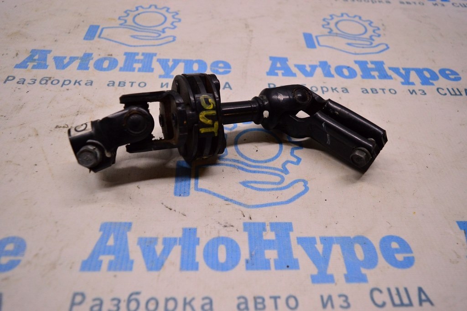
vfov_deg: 47.9
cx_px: 234
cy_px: 156
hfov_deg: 67.4
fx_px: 350
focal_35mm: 27
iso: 1600
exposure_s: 1/400
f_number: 4
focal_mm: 18
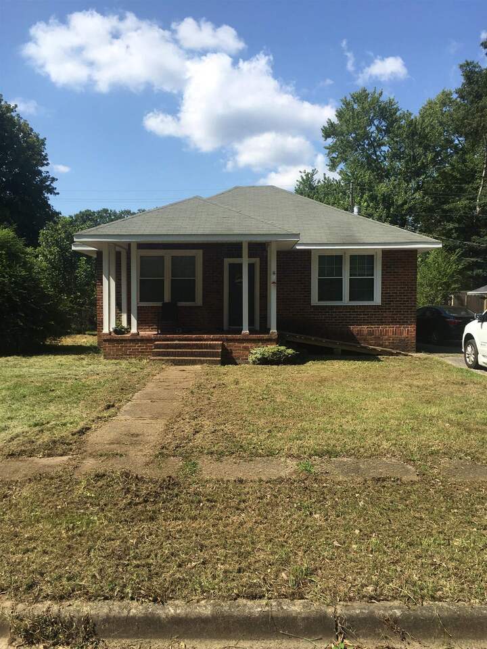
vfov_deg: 61.7
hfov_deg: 48.2
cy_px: 324
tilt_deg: -2.4
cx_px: 244
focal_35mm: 29
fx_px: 544
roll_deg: +0.2
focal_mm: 4.15
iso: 25
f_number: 2.2
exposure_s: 1/1603
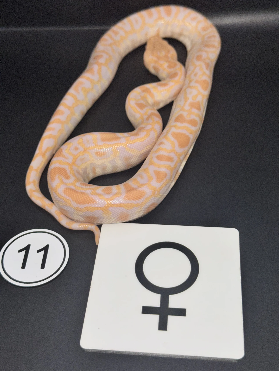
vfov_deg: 39.7
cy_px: 186
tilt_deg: -48.3
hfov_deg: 30.3
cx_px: 140
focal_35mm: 48
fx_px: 516
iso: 50
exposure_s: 1/888
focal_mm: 6.76
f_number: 1.78
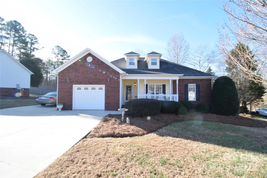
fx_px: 111
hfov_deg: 100.4
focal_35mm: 15
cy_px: 89
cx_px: 134
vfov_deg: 77.3
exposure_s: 1/6
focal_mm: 10
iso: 100
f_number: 22
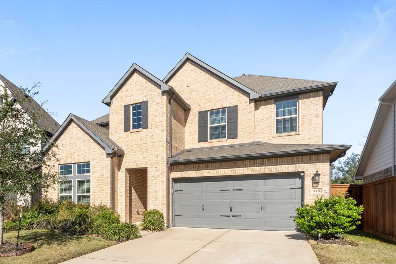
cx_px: 120
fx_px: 275
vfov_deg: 50.0
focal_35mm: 25
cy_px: 184
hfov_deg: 68.7
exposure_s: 1/800
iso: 800
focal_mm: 16
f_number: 9
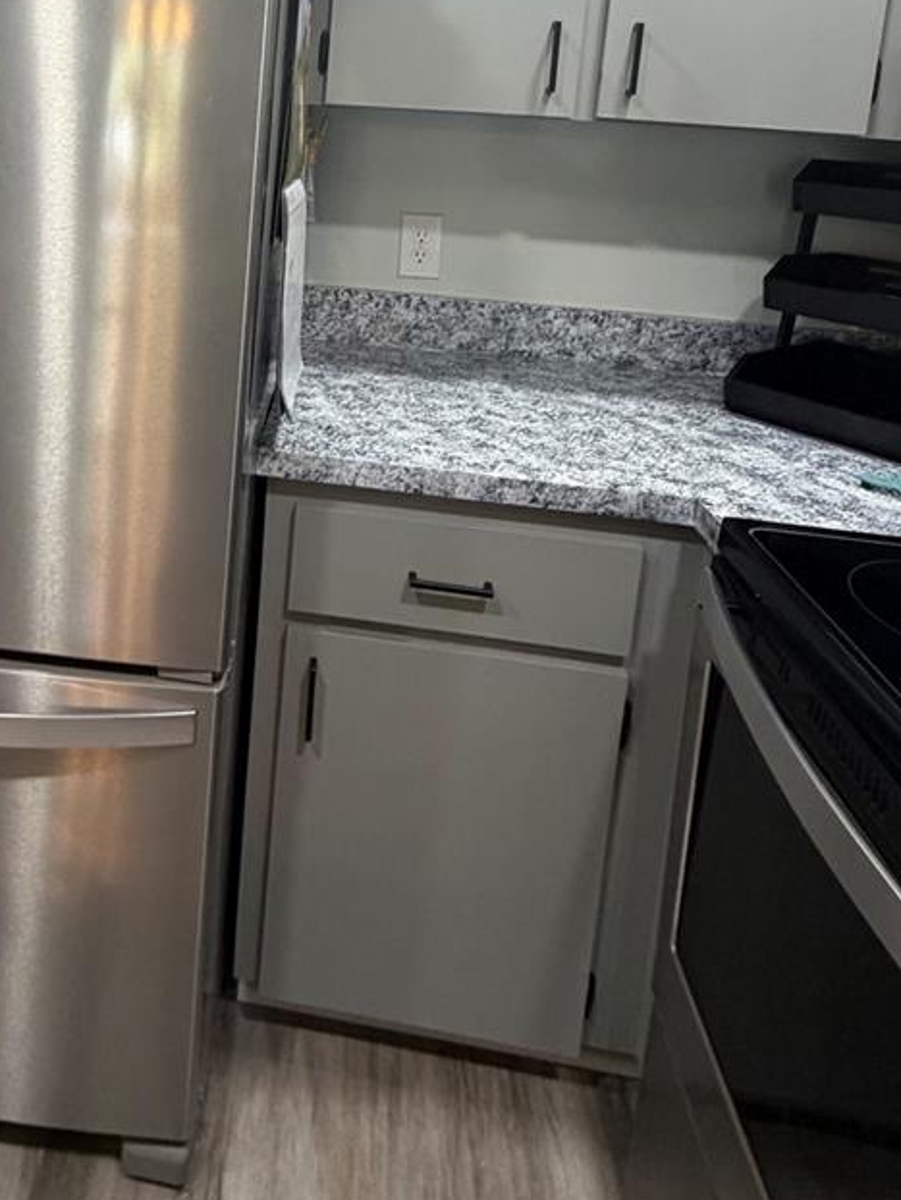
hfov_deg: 49.4
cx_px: 226
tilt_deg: -7.5
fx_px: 936
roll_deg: -2.3
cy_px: 239
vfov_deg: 60.1
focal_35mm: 27
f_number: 2.2
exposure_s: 1/60
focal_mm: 2.22
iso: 250
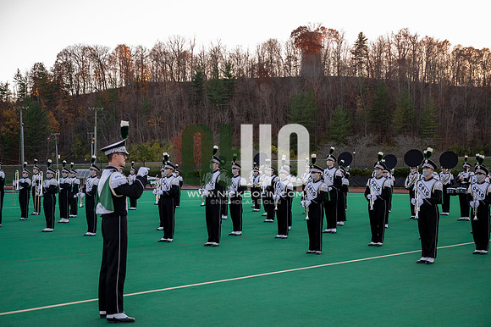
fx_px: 736
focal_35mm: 54
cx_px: 246
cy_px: 164
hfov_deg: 36.9
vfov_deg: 25.0
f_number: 4
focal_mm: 54
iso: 2000
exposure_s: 1/2000
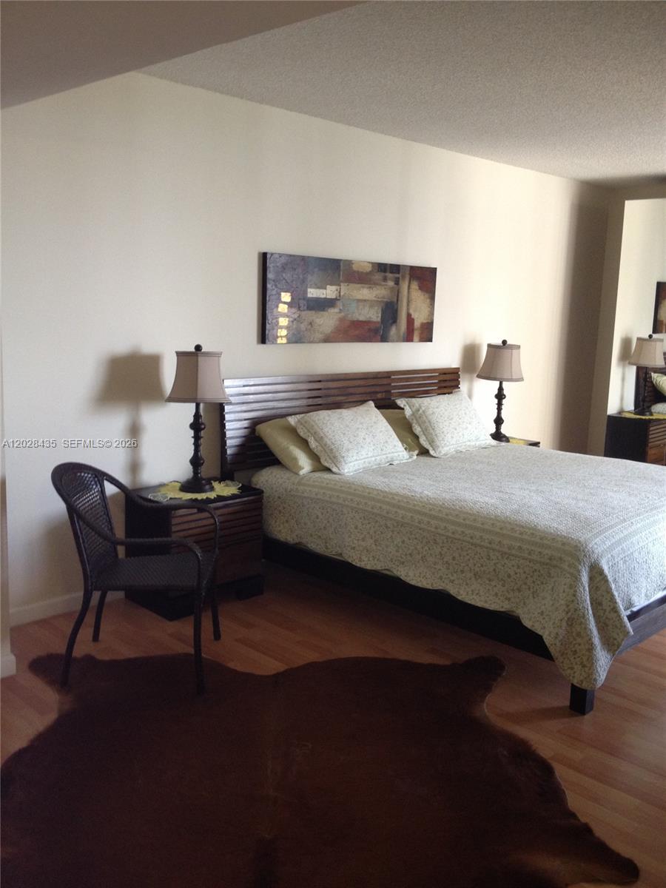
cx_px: 333
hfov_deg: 40.7
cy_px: 444
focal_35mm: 35
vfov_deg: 52.6
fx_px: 898
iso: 125
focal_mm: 4.28
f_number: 2.4
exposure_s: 1/20
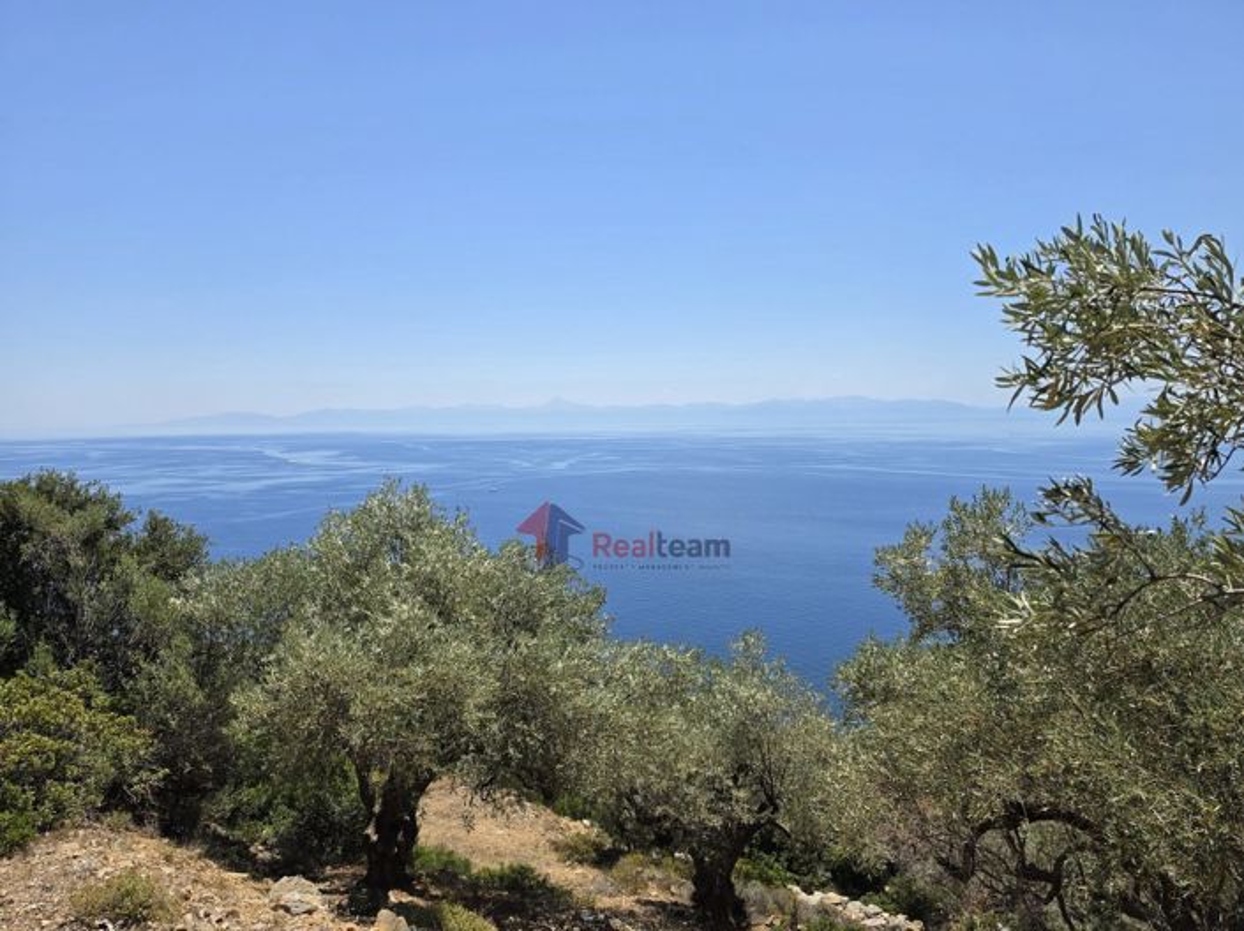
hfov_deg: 74.0
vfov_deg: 58.8
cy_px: 466
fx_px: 826
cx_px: 622
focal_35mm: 23
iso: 50
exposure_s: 1/7939
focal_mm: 6.5
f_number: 1.4
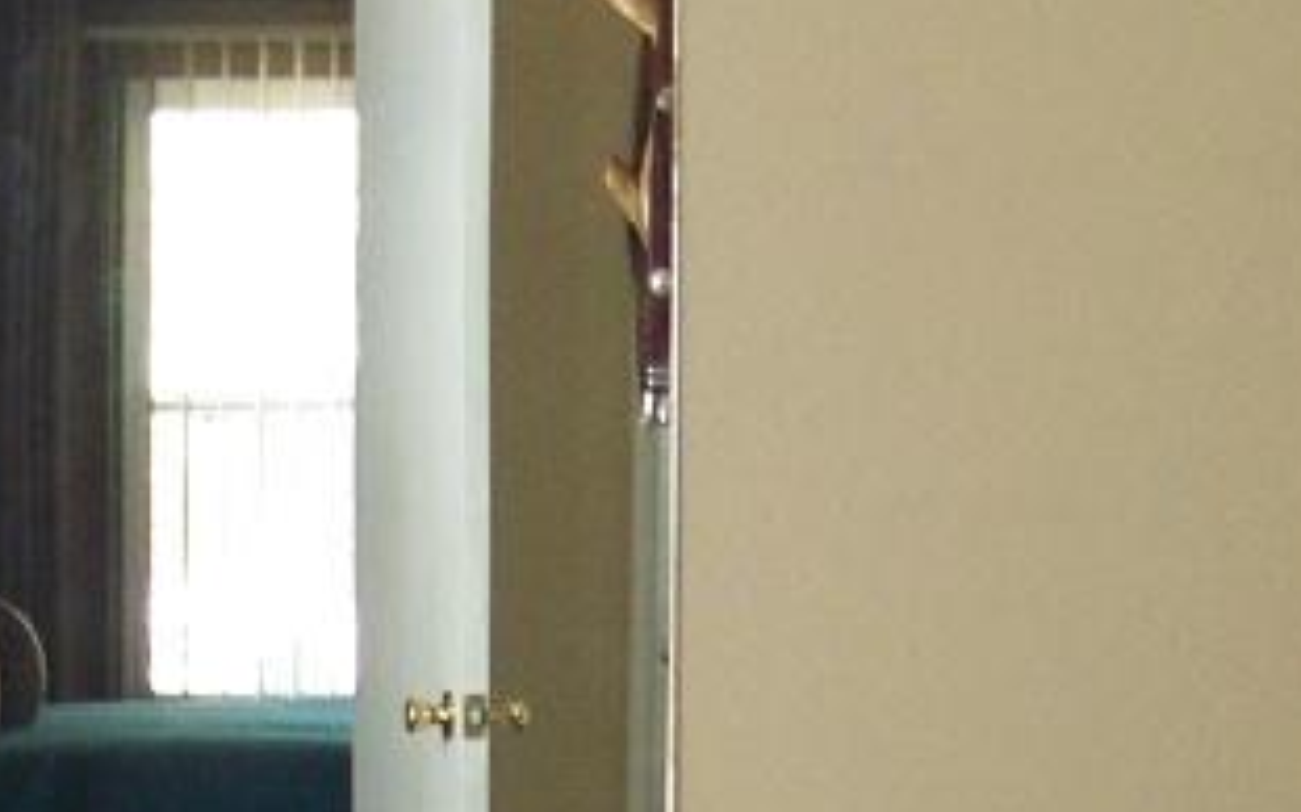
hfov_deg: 13.3
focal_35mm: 157
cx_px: 423
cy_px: 1126
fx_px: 5564
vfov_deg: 8.2
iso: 125
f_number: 2.8
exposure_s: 1/30
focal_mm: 5.85
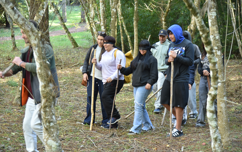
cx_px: 122
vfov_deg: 15.5
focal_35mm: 84
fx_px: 554
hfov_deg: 24.6
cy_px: 85
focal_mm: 78
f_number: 4
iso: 500
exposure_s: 1/50
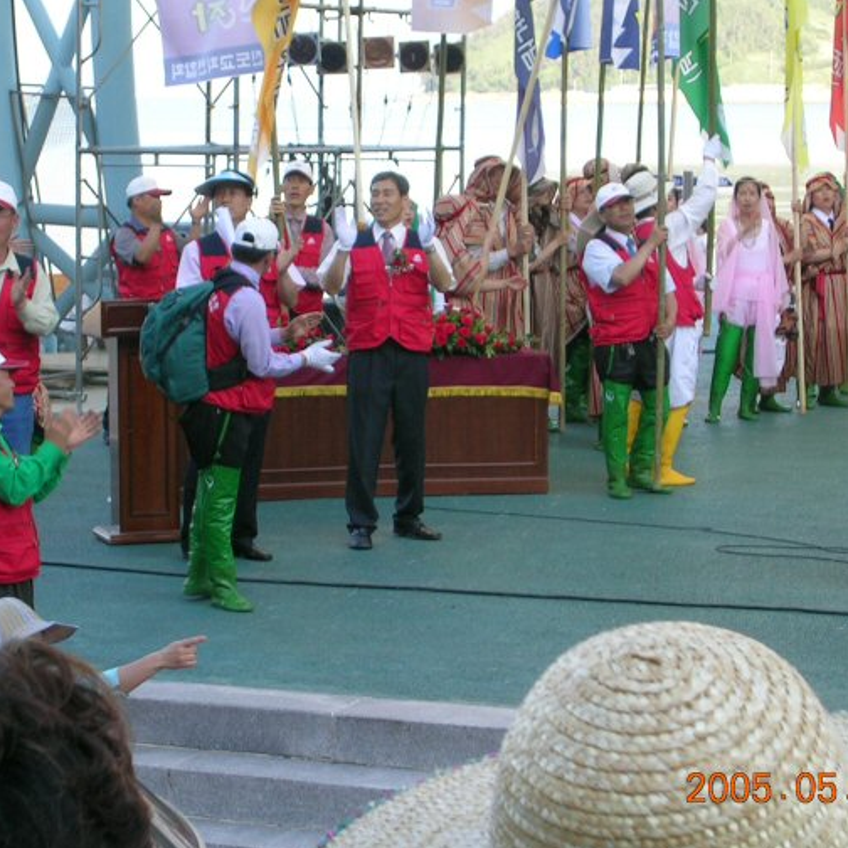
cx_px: 395
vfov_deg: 13.5
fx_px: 3575
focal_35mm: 129
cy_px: 438
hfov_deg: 13.5
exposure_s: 1/60.9
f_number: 4.9
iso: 50
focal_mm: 16.2
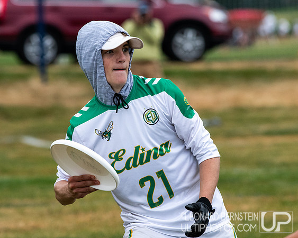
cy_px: 116
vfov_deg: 3.0
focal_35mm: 519
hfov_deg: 3.7
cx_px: 147
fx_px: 4572
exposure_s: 1/2000
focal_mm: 300
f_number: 8
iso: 1600
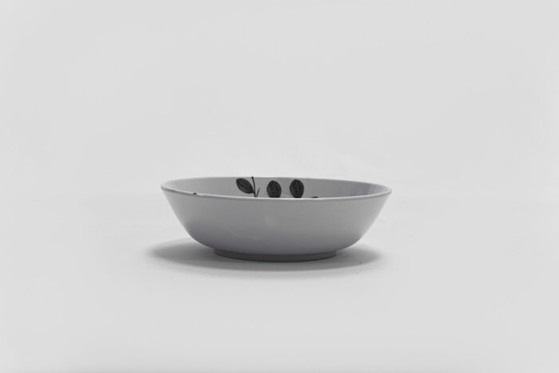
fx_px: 1088
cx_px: 280
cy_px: 186
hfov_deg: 28.8
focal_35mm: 70
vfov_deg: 19.5
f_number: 13
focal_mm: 70
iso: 3200
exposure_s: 1/100
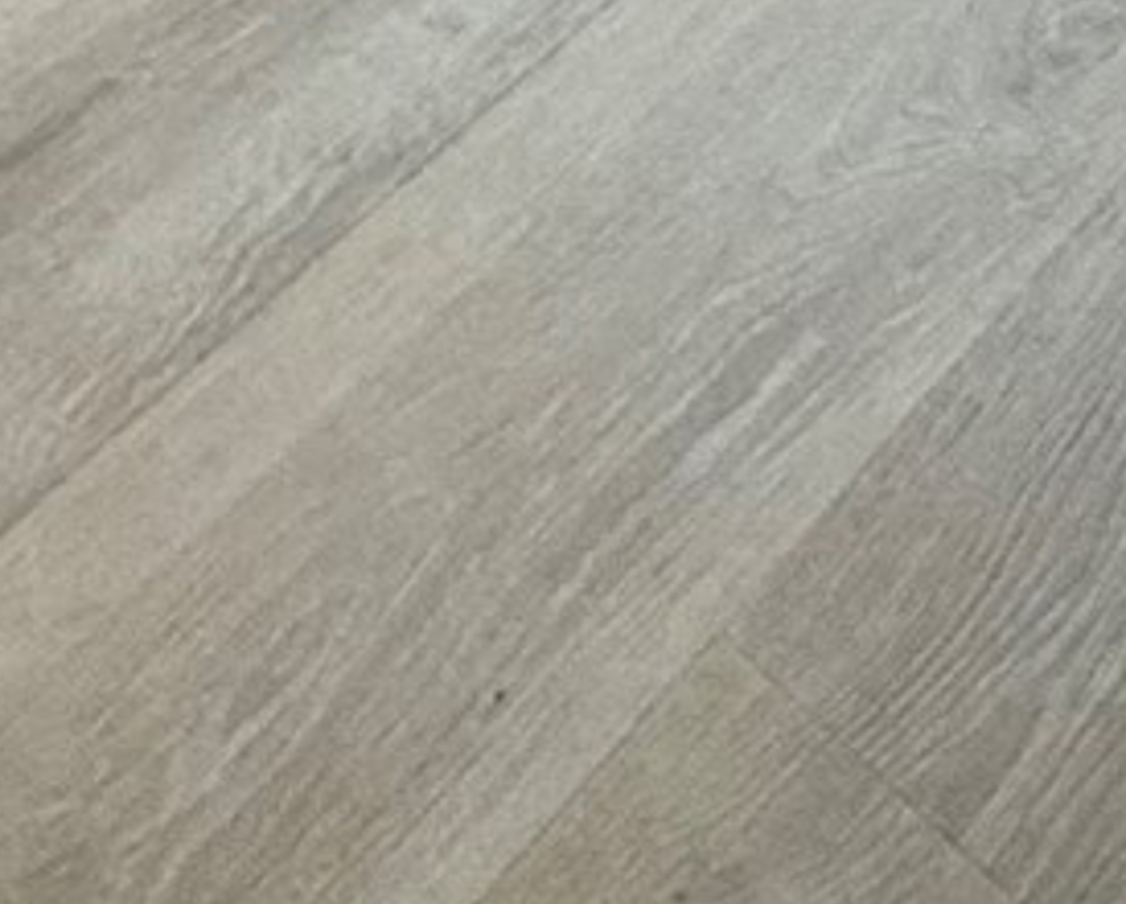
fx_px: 3404
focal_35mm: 102
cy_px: -1948
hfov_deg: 18.2
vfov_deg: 10.2
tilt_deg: -14.5
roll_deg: -3.1
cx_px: -66
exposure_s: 1/120
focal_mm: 2.22
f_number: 2.2
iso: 100
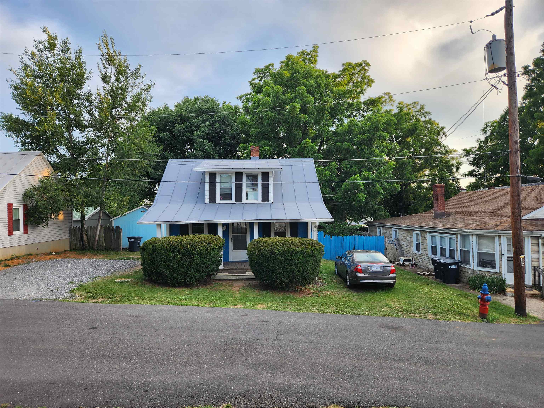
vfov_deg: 58.9
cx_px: 272
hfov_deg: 73.9
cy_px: 204
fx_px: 361
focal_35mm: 23
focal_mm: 5.4
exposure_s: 1/180
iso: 20
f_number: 1.8
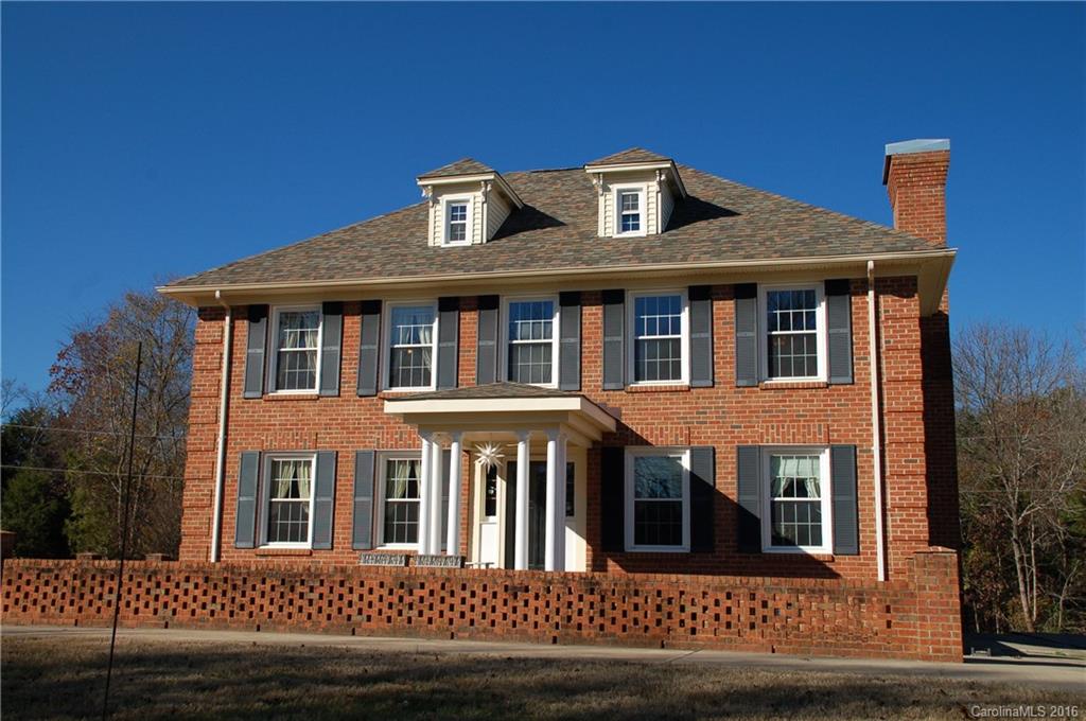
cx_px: 543
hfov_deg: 49.6
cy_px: 360
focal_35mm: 39
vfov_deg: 34.1
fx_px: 1175
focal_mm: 26
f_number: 7.1
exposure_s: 1/200
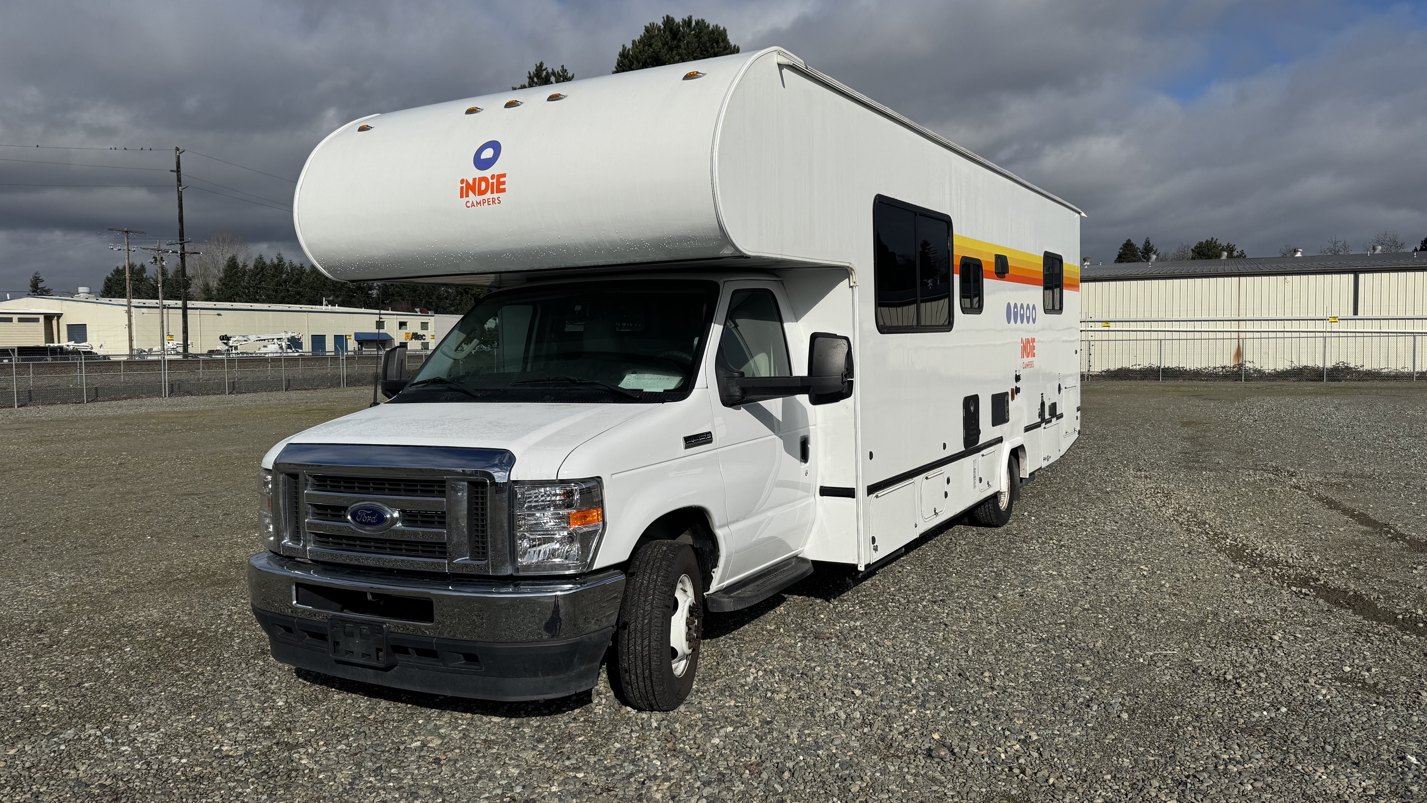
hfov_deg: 69.8
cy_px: 391
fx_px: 1022
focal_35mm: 27
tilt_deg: -3.5
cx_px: 731
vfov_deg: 42.9
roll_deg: +0.4
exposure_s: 1/12346
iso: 80
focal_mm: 6.76
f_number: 1.78
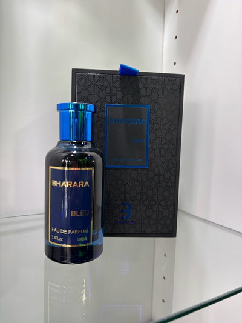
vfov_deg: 67.3
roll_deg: -2.6
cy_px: 162
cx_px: 121
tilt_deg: -4.4
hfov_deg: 53.1
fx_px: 242
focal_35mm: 26
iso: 320
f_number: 1.6
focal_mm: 5.96
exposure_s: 1/50
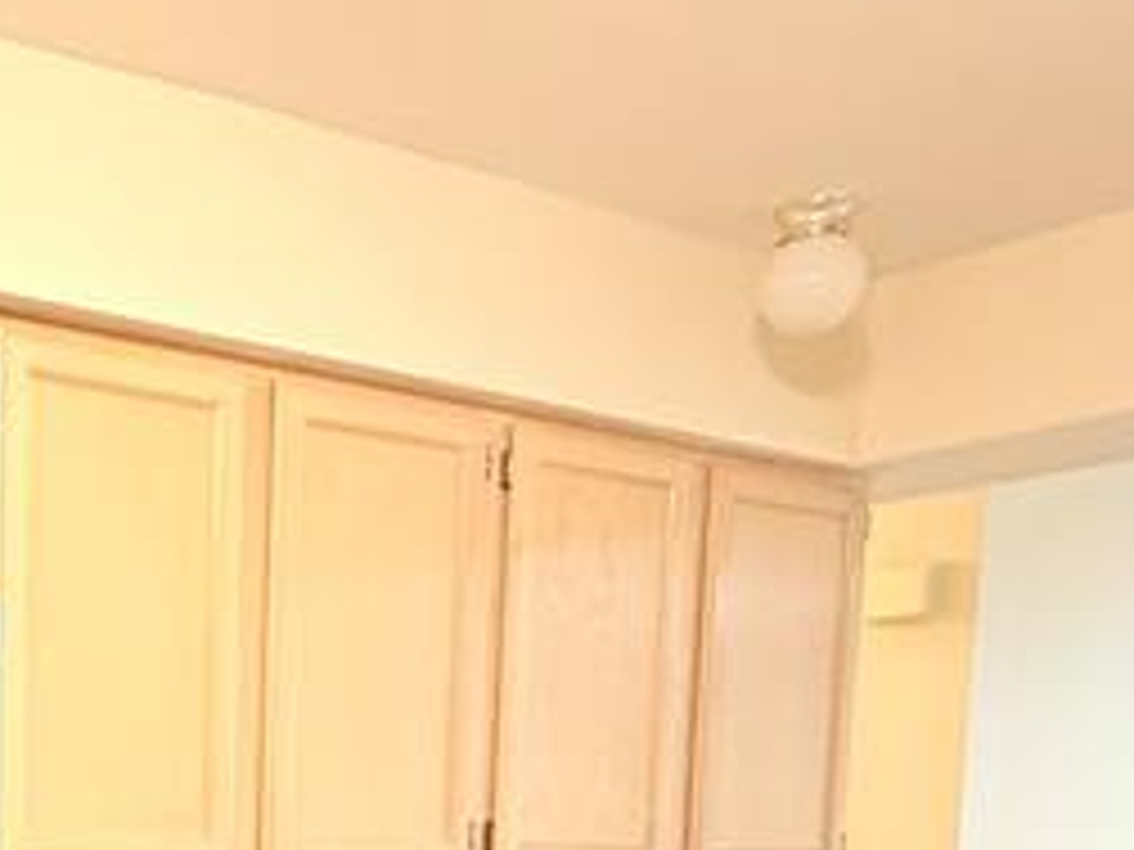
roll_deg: -0.3
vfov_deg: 22.5
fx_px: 1867
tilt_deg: -7.1
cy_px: 1151
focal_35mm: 57
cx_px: -162
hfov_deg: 29.8
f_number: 2.2
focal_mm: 2.22
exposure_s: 1/60
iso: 400
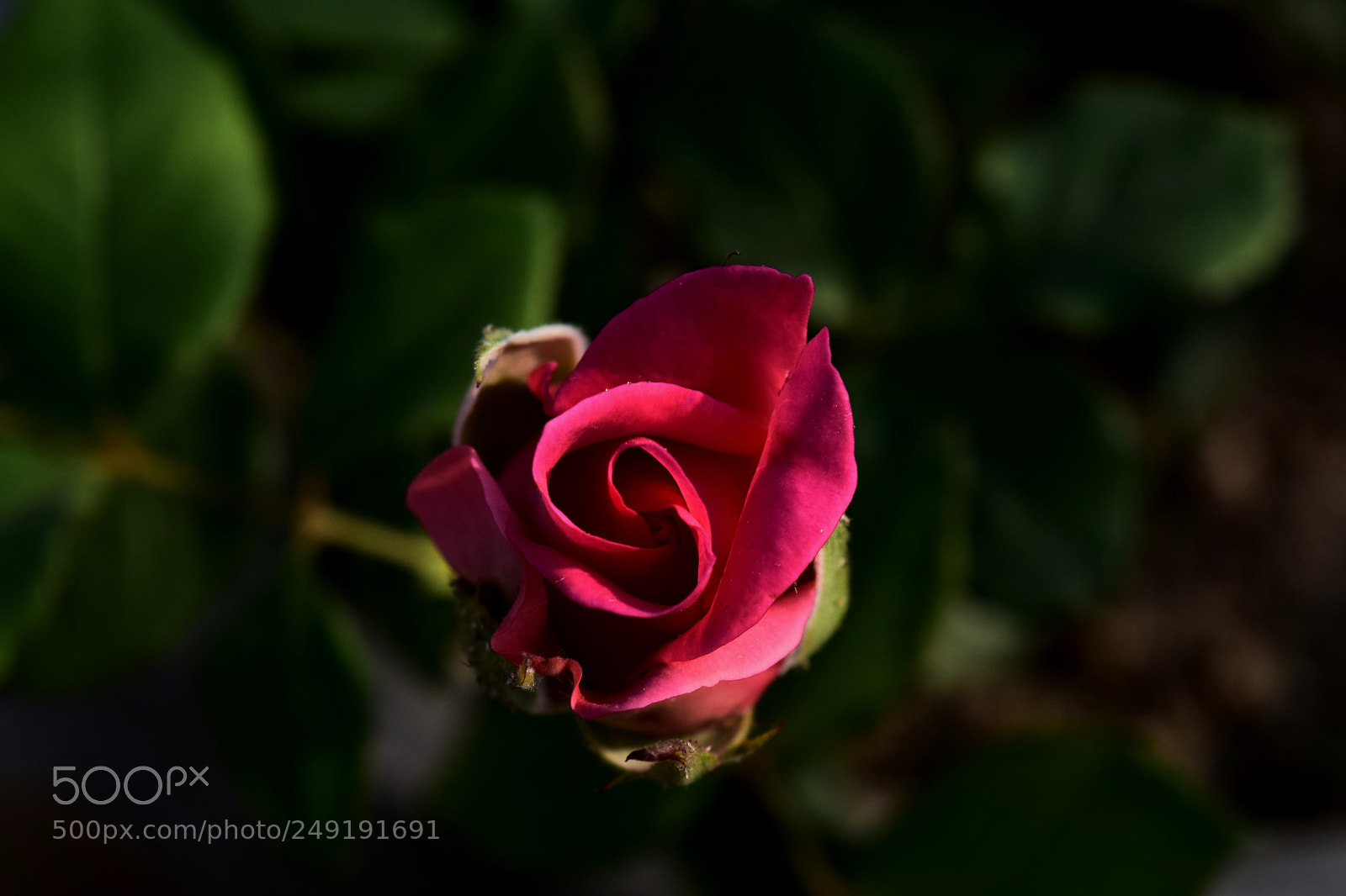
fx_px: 3084
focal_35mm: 82
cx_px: 673
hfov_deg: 24.6
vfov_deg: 16.5
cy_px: 448
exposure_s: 1/400
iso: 400
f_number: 11
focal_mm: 55
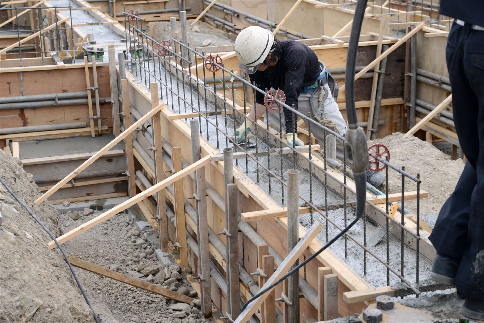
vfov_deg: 18.2
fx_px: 1008
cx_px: 242
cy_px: 162
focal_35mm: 75
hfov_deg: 27.0
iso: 200
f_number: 8
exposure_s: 1/160
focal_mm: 75
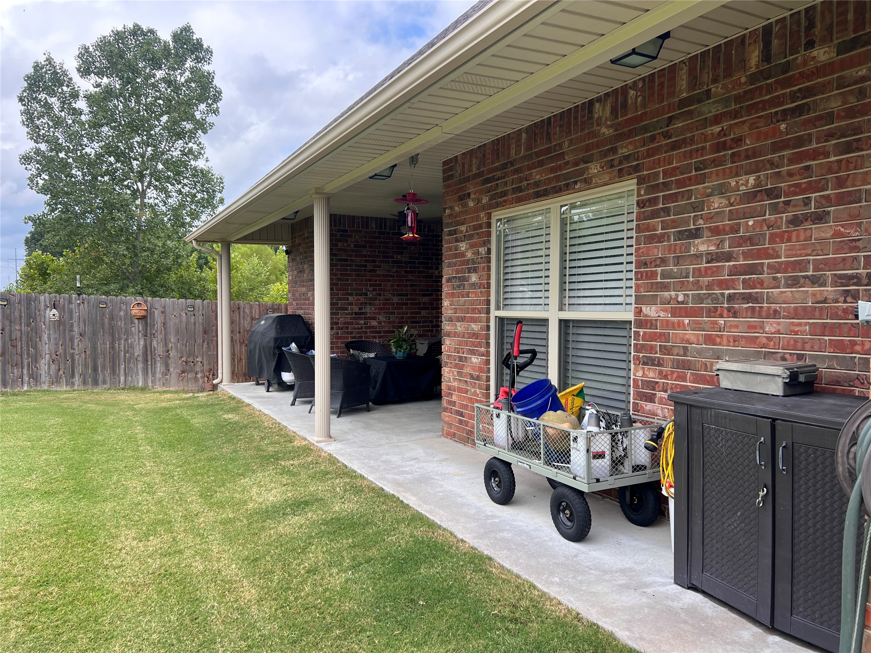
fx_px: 654
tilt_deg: -2.4
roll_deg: -0.5
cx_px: 436
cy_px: 326
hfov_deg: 67.3
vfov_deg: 53.1
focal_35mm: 26
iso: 50
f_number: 1.5
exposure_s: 1/982
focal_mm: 5.7
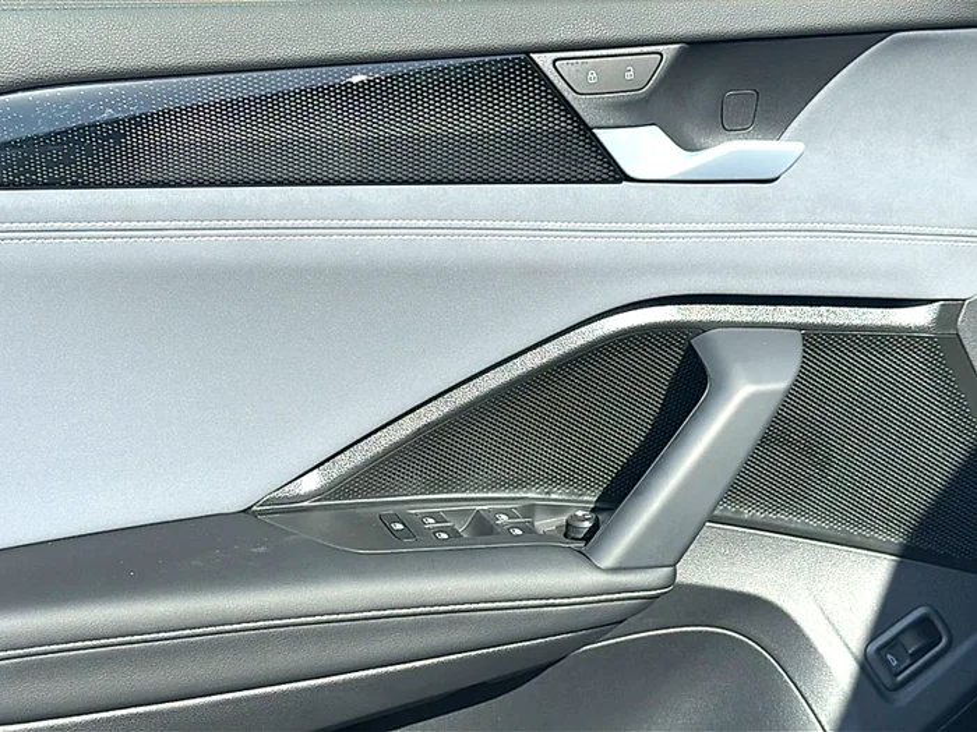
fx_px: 1439
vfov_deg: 28.6
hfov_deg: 37.5
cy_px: 366
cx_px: 488
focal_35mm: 51
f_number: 1.78
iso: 64
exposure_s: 1/1499
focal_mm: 6.86
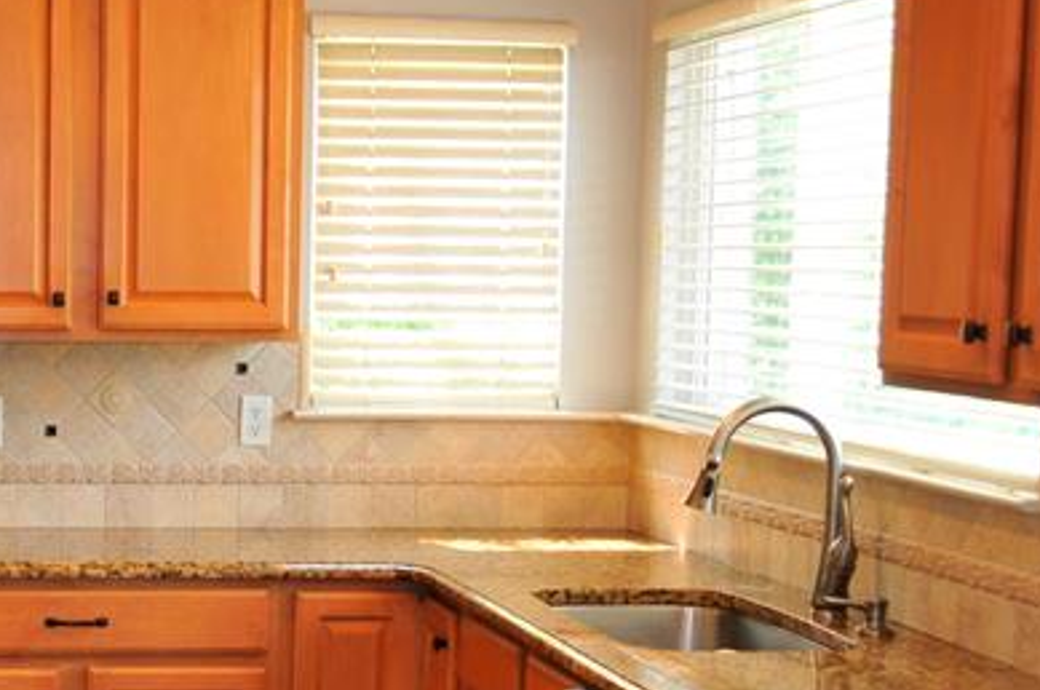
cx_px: 29
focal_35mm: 79
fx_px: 2278
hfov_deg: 24.7
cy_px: 489
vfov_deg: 17.1
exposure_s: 1/60
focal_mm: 20
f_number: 4
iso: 400
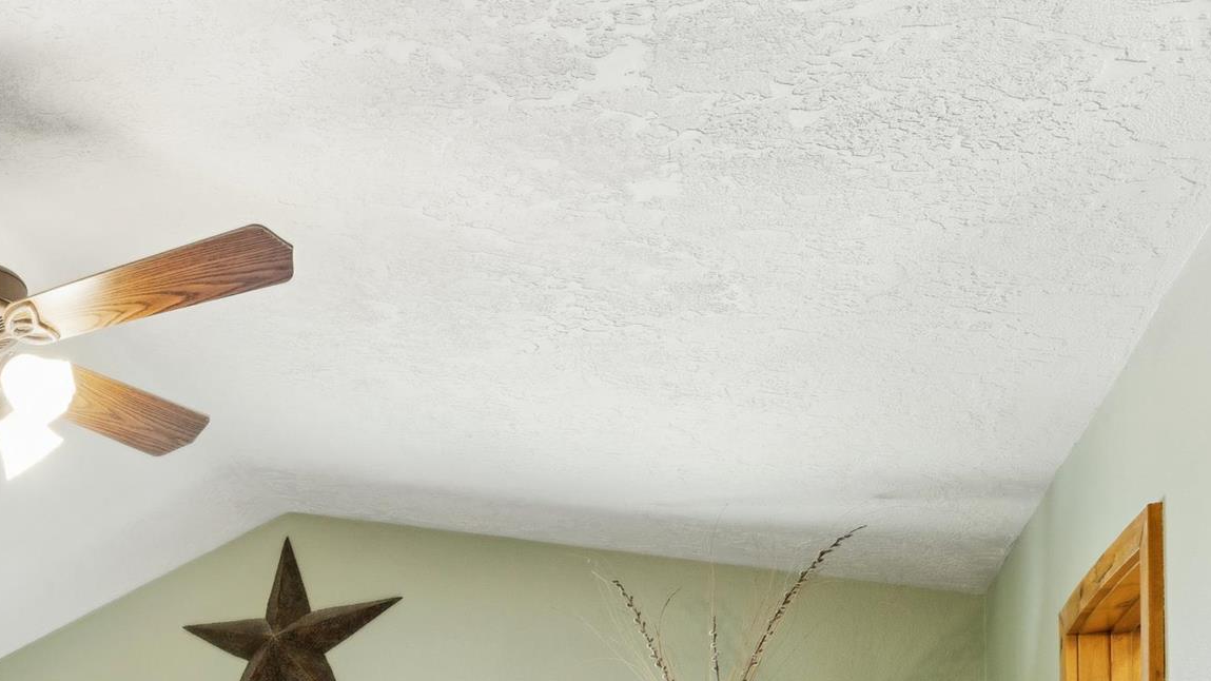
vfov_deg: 22.4
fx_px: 1429
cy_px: 1004
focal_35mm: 45
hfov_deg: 33.2
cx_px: -378
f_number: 13
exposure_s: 1/3.33
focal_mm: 15.9
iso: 400
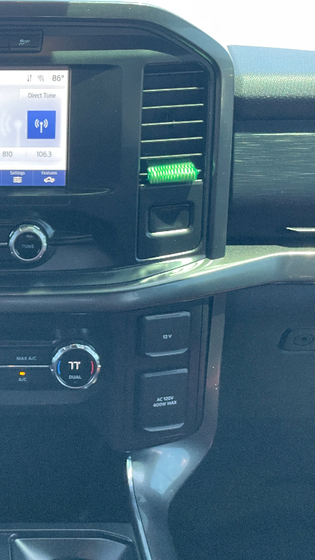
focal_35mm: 76
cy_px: 279
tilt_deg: -22.0
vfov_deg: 27.9
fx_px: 1129
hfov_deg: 15.5
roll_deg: -0.5
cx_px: -35
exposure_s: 1/96
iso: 200
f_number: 2
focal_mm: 6
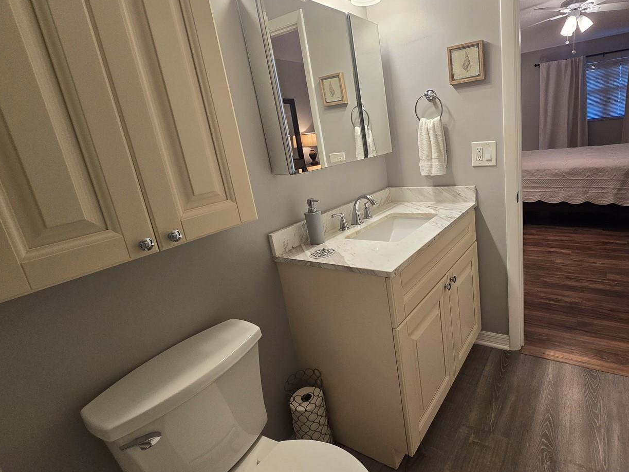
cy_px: 220
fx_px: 309
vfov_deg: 74.6
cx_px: 399
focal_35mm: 17
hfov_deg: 88.9
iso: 125
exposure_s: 1/60
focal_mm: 2.2
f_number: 2.2
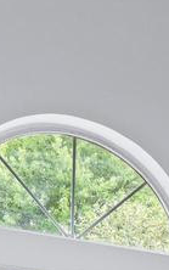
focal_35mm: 113
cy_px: 369
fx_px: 832
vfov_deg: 17.1
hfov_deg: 10.2
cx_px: 395
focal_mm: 24
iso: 800
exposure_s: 1/13
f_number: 8
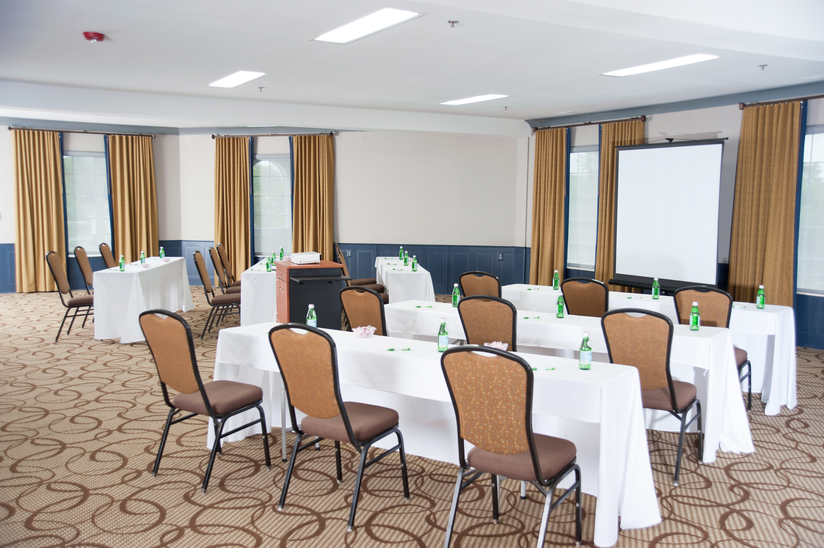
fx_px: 801
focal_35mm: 35
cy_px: 274
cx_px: 412
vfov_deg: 37.8
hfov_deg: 54.5
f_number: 3.2
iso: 200
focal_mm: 35
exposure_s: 1/40
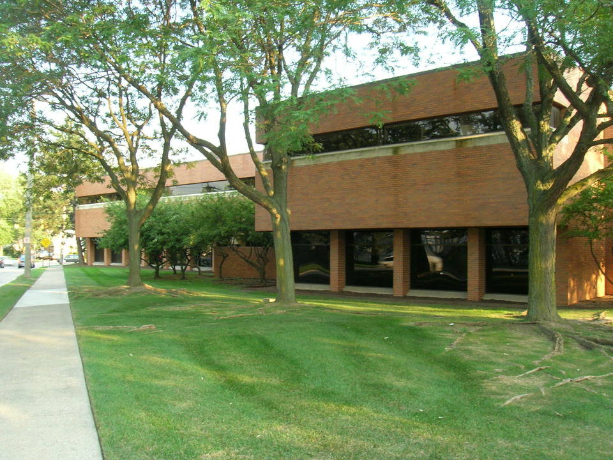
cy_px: 230
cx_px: 306
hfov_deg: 54.0
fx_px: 602
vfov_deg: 41.8
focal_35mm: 34
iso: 50
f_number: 4.9
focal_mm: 5.7
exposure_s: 1/20
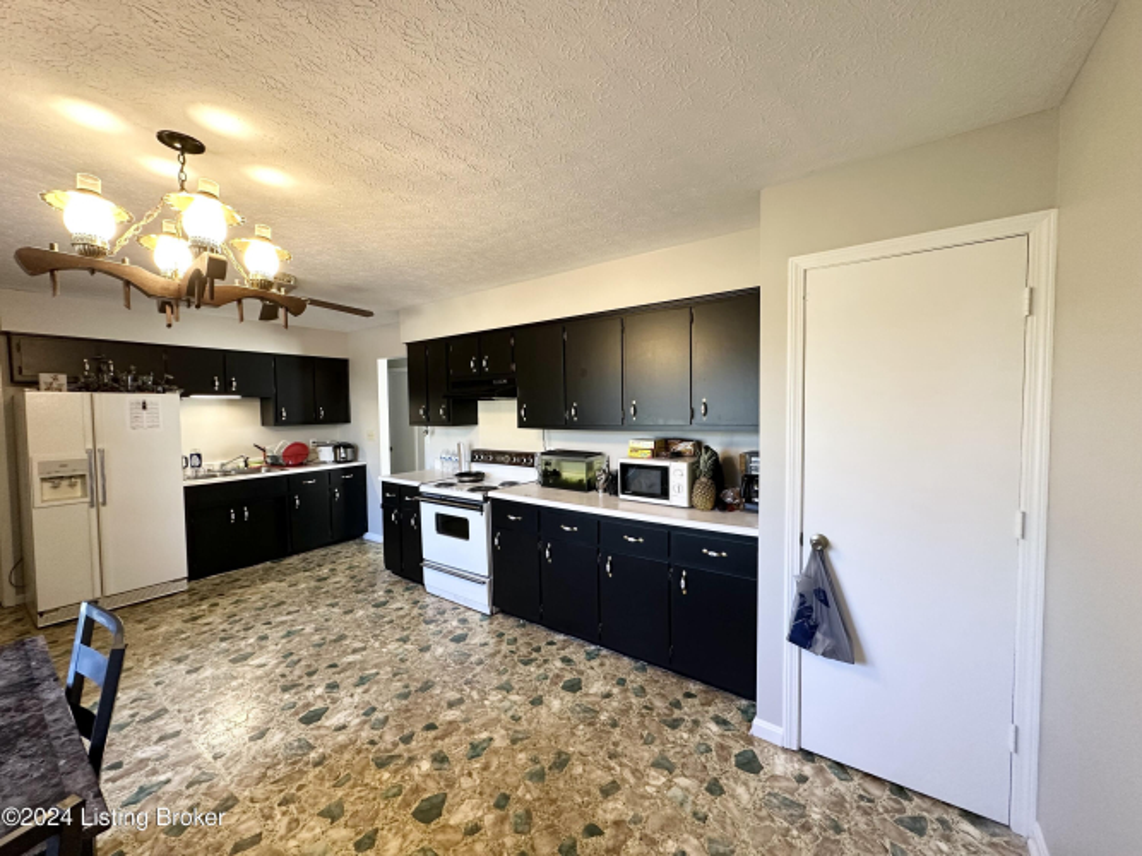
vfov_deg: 85.7
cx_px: 571
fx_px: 462
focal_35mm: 14
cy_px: 428
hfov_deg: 102.1
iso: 200
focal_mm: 2.22
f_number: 2.2
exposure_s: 1/60
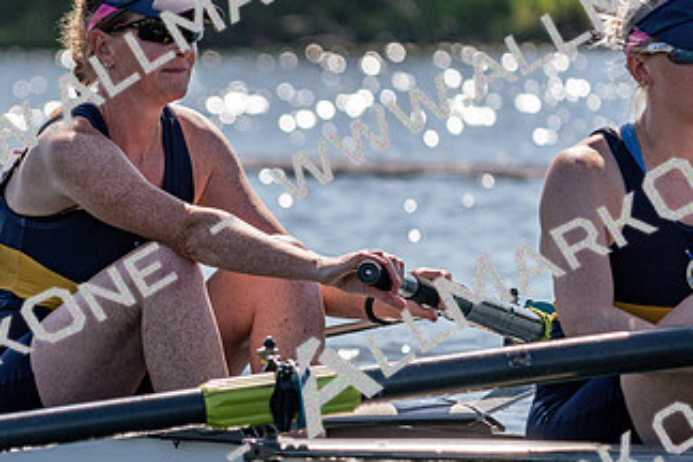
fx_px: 7815
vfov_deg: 3.4
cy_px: 236
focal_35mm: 406
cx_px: 113
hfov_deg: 5.1
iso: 250
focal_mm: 227
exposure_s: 1/2000
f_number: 5.6
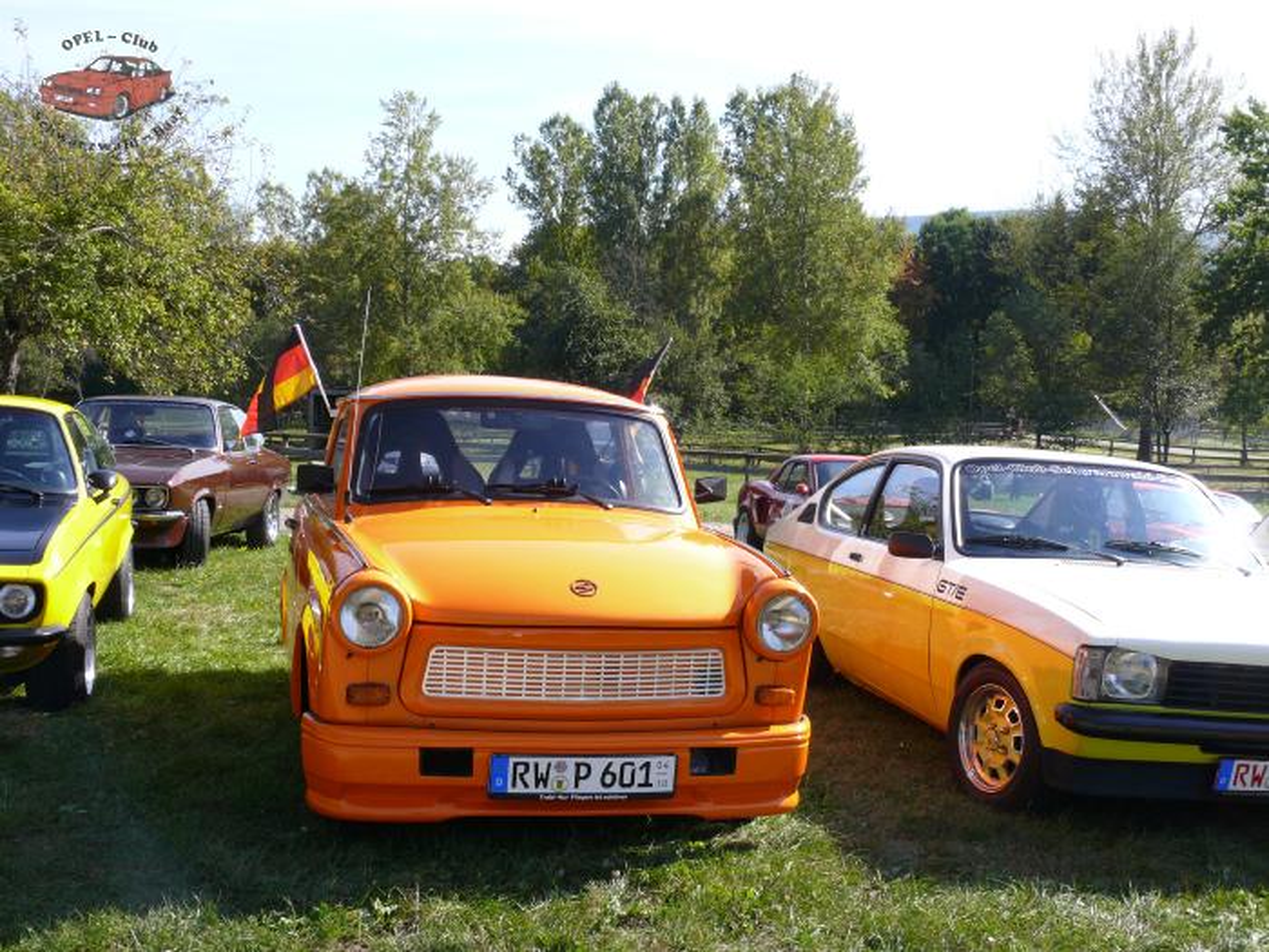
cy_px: 476
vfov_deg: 34.3
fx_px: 1540
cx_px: 634
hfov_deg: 44.8
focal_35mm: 42
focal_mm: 8.8
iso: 100
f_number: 5.6
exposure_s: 1/250
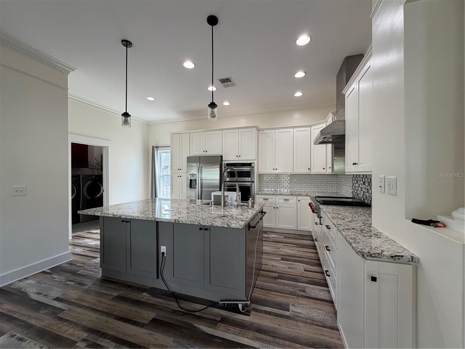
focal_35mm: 14
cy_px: 174
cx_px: 232
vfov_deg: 85.7
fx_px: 188
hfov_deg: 102.1
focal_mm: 2.22
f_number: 2.2
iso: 160
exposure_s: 1/120
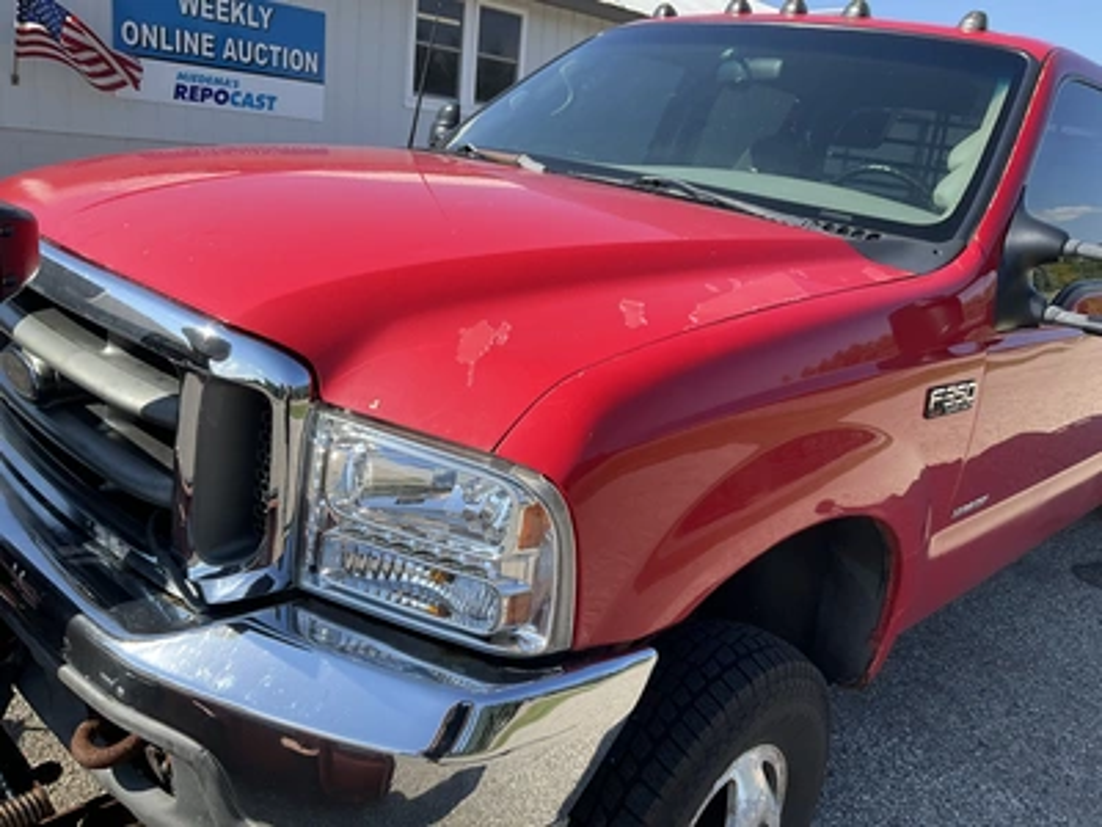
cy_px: 414
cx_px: 551
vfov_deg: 48.2
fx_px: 923
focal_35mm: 29
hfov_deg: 61.7
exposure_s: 1/804
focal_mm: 3
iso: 25
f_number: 1.8
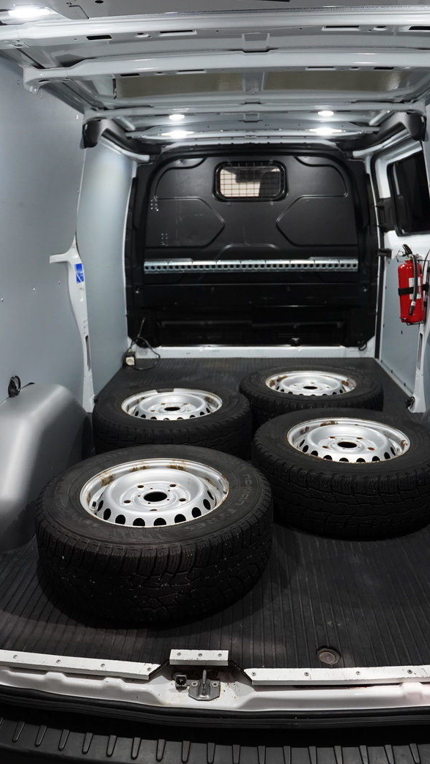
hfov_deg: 44.4
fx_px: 527
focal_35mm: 26
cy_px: 385
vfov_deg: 71.9
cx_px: 217
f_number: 2.8
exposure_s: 1/160
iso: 3200
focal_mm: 16
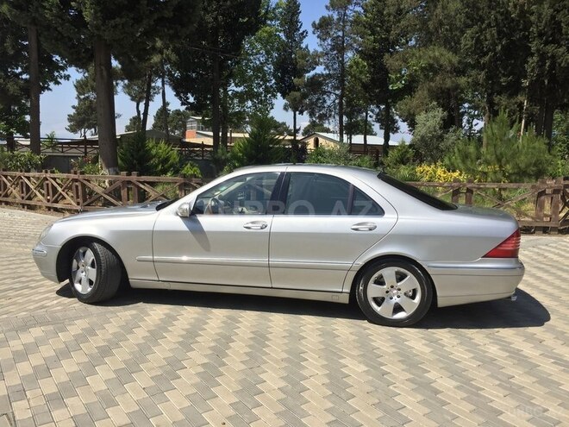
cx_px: 284
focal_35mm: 29
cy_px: 214
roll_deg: -1.8
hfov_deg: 61.7
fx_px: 477
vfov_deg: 48.2
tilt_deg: -4.5
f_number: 2.2
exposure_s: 1/1799
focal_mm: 4.15
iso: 32
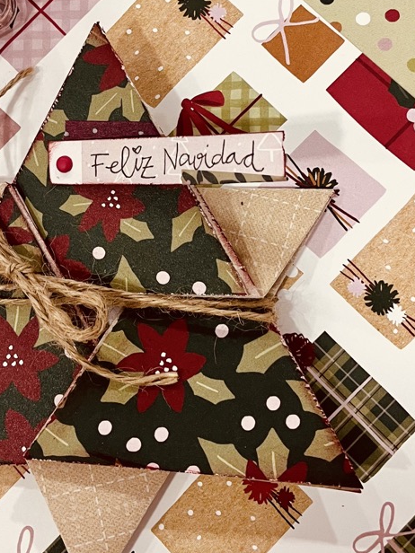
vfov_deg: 34.9
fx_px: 863
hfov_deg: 26.9
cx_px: 138
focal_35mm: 54
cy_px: 152
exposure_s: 1/50
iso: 125
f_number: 1.6
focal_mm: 5.1
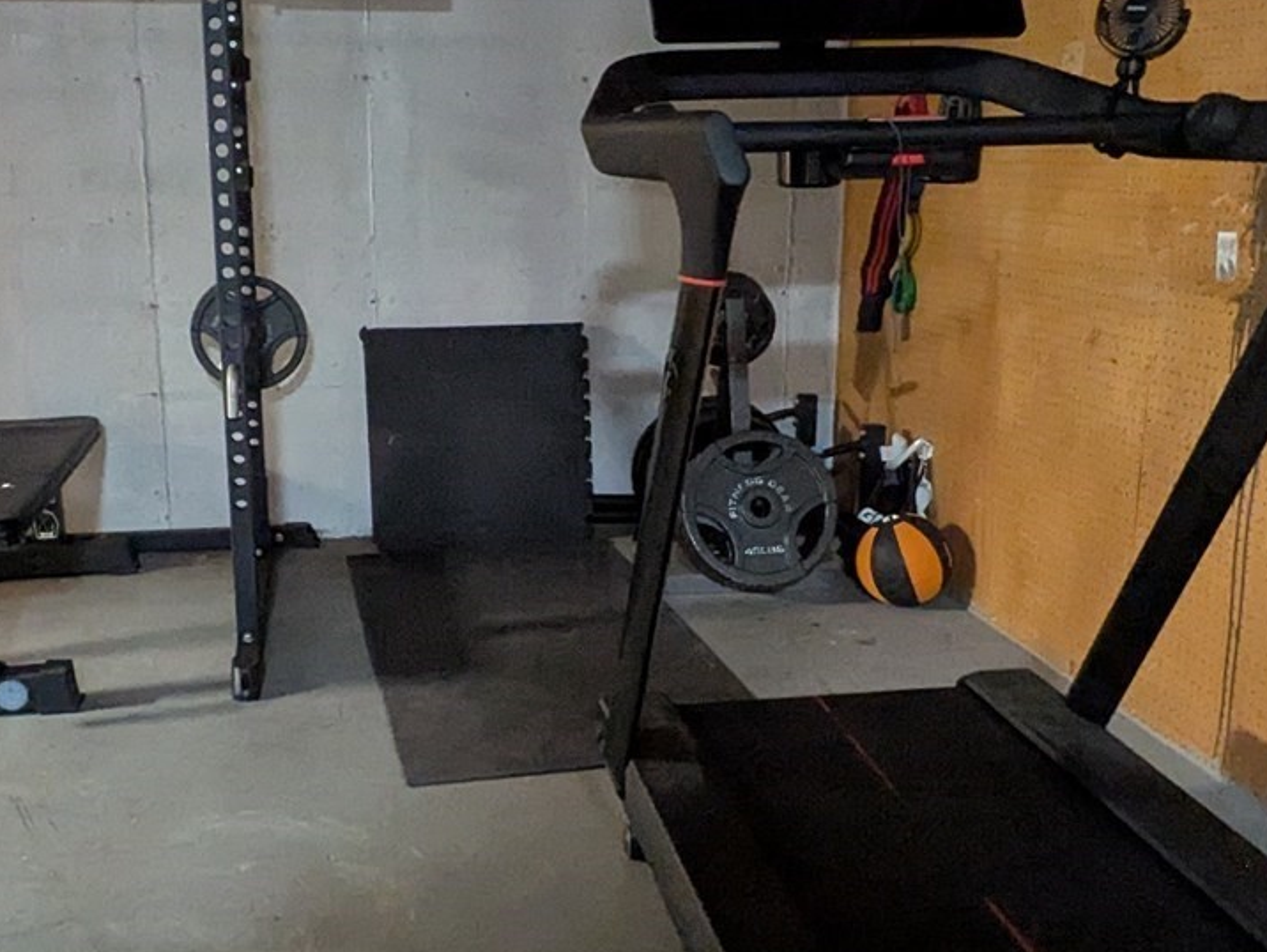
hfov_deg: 46.7
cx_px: 554
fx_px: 1465
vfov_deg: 36.0
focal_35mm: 40
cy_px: 513
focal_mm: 1.83
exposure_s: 1/17.1
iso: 342
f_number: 2.2
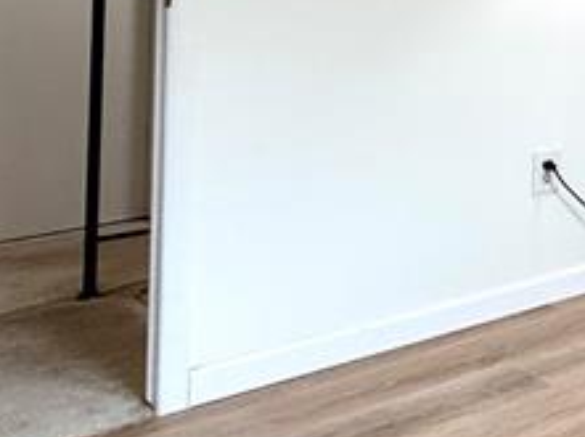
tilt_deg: +2.3
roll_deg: -0.5
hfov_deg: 20.7
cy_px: -117
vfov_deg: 20.7
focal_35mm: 65
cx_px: 1054
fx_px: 1097
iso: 125
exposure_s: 1/120
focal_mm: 2.22
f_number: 2.2
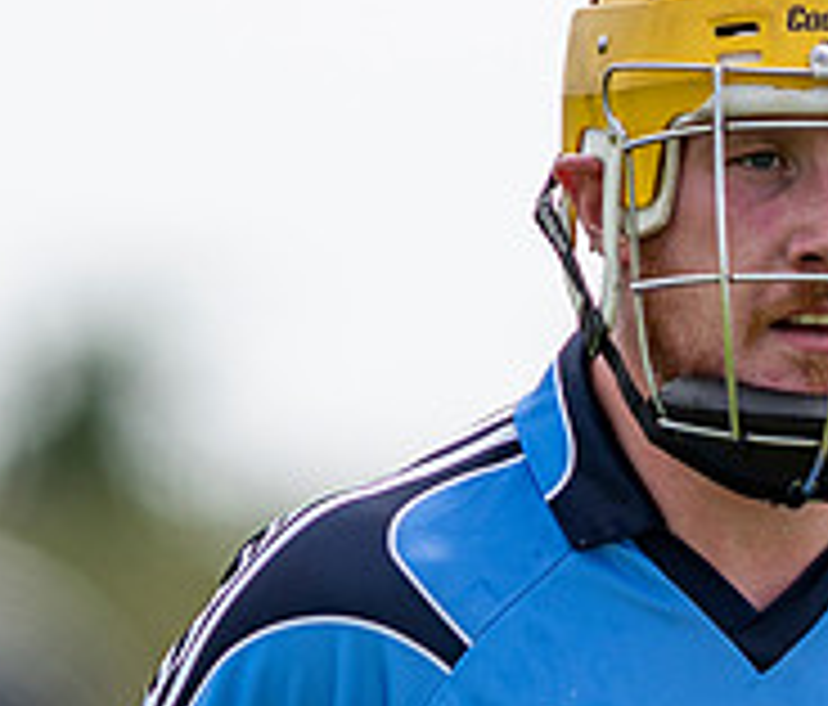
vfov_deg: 0.9
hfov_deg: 1.0
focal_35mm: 1875
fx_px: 47165
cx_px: 726
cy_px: 622
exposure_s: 1/1600
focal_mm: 300
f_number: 2.8
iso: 100
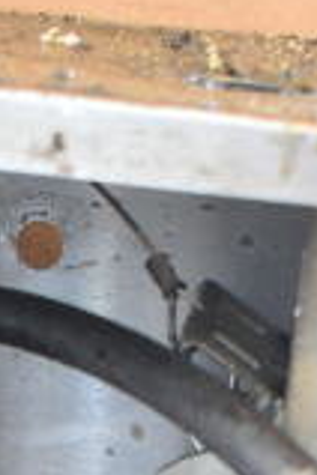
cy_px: 1156
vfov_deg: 8.9
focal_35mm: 207
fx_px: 2734
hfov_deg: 6.6
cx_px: -6
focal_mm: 24
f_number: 3.8
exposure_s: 1/40
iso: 1800
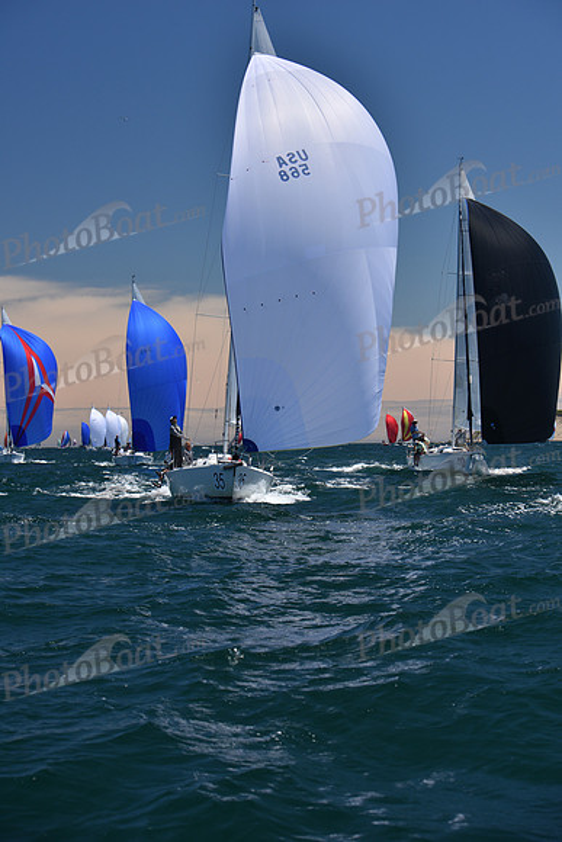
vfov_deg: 22.1
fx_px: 2153
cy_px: 421
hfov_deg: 14.9
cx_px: 281
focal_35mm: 92
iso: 250
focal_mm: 92
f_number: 6.3
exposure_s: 1/800
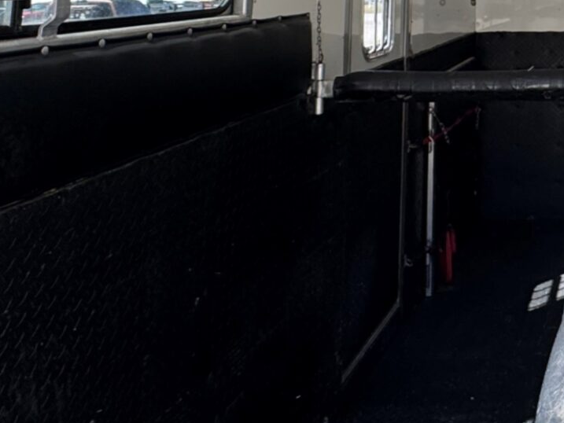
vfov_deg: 25.4
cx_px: 686
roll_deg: +0.5
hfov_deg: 31.6
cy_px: -115
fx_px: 815
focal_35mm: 50
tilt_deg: +6.8
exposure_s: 1/226
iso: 40
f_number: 2.2
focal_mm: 2.22
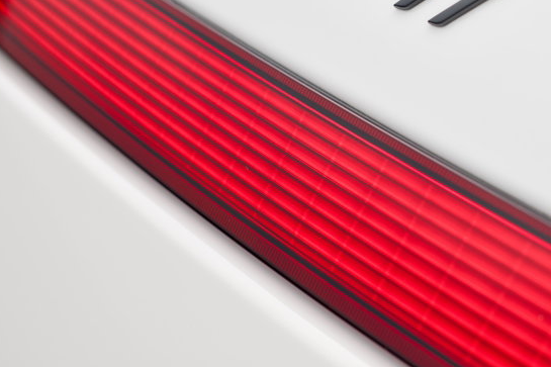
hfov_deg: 21.3
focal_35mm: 94
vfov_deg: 14.5
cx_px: 486
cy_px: 90
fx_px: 1438
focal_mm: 50
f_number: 5
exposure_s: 1/400
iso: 200
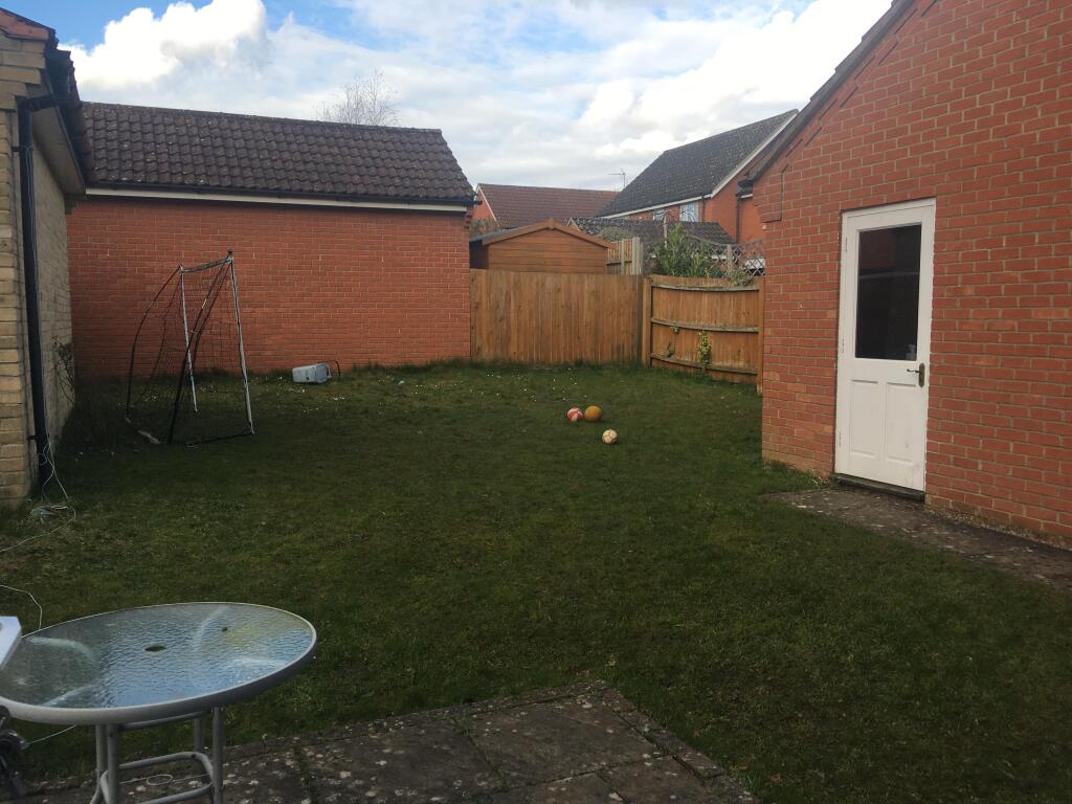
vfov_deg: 48.2
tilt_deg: -7.0
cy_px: 402
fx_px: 898
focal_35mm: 29
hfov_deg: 61.7
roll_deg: +0.6
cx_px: 536
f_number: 2.2
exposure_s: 1/506
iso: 25
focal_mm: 4.15
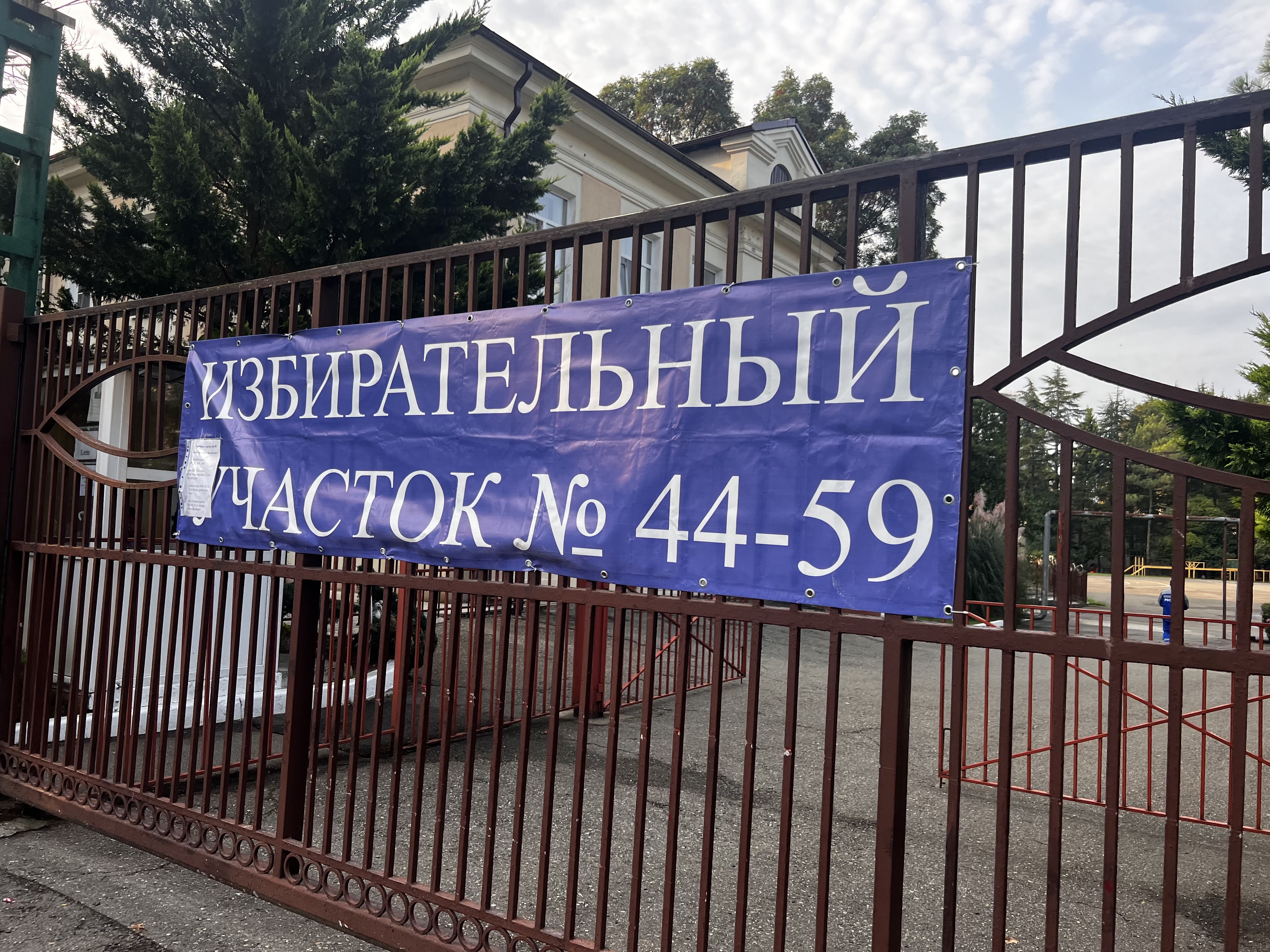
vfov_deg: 53.1
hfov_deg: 67.3
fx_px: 954
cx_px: 635
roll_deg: -1.3
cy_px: 476
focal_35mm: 26
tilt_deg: +5.2
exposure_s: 1/628
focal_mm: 5.7
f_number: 1.5
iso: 50
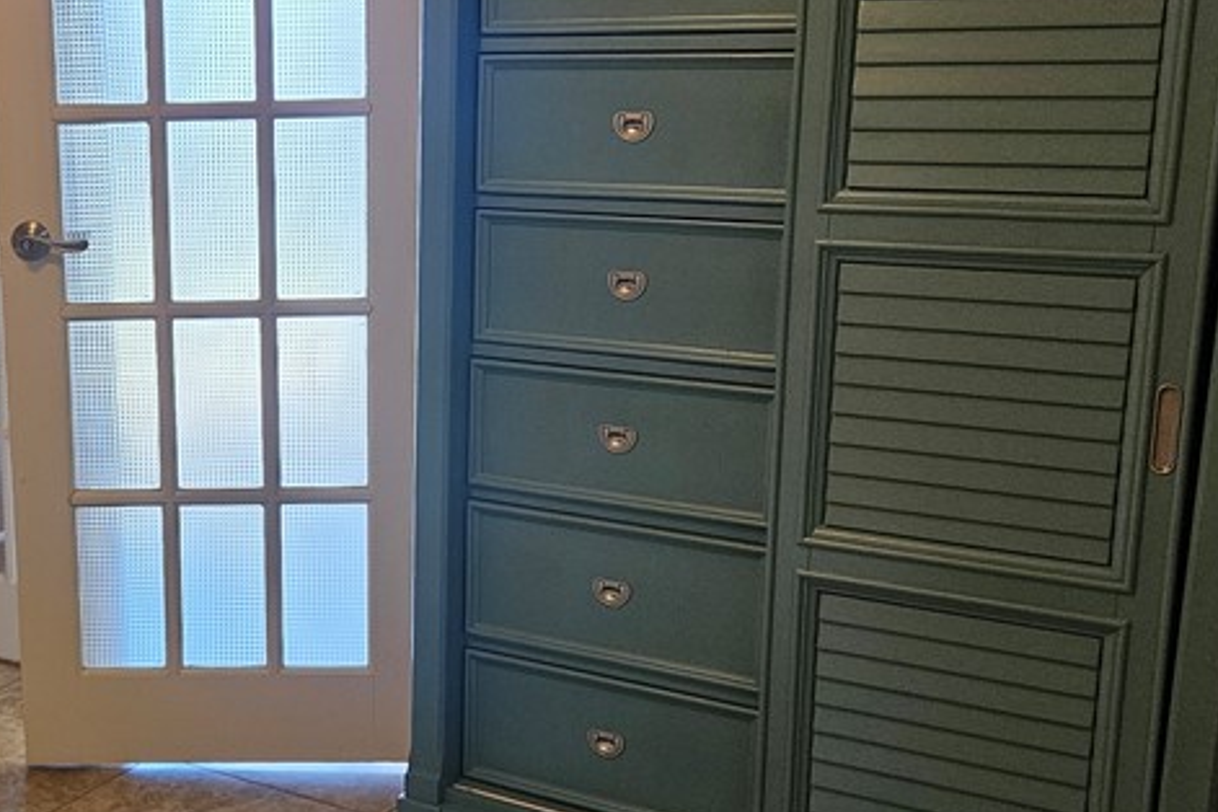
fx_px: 1759
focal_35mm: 52
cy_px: 453
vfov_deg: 26.0
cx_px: 277
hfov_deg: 37.1
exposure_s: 1/120
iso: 400
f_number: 1.8
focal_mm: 5.4
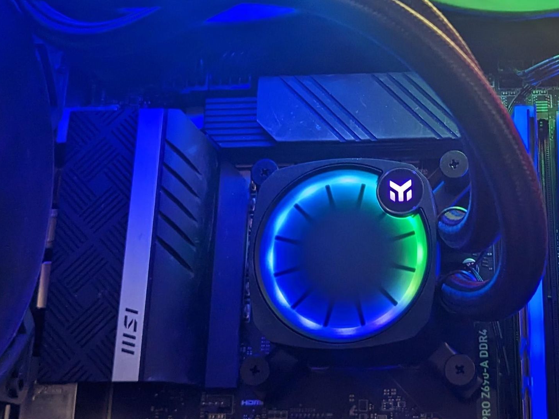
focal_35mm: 48
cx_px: 412
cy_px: 93
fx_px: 775
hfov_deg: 38.7
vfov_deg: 29.7
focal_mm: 4.38
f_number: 1.73
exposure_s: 1/60
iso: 135
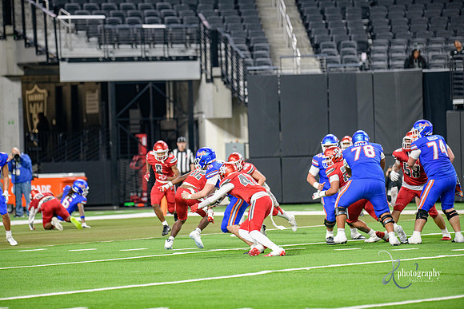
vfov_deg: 6.2
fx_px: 2836
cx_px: 232
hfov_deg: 9.4
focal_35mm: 220
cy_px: 154
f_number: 2.8
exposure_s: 1/400
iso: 1000
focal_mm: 220
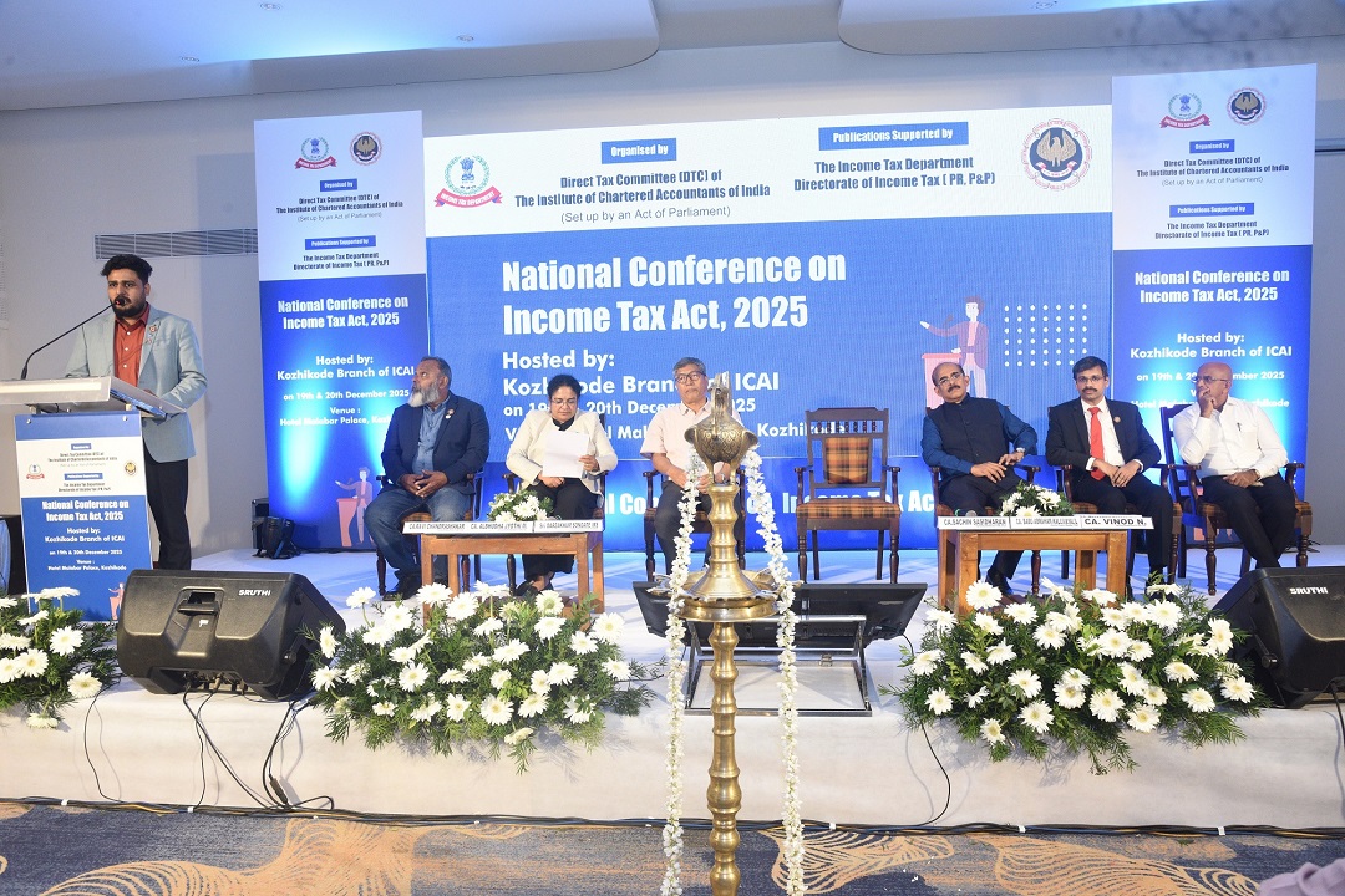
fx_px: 897
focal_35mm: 24
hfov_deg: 73.7
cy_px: 448
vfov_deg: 53.1
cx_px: 672
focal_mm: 24
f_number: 9
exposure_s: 1/100
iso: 2000
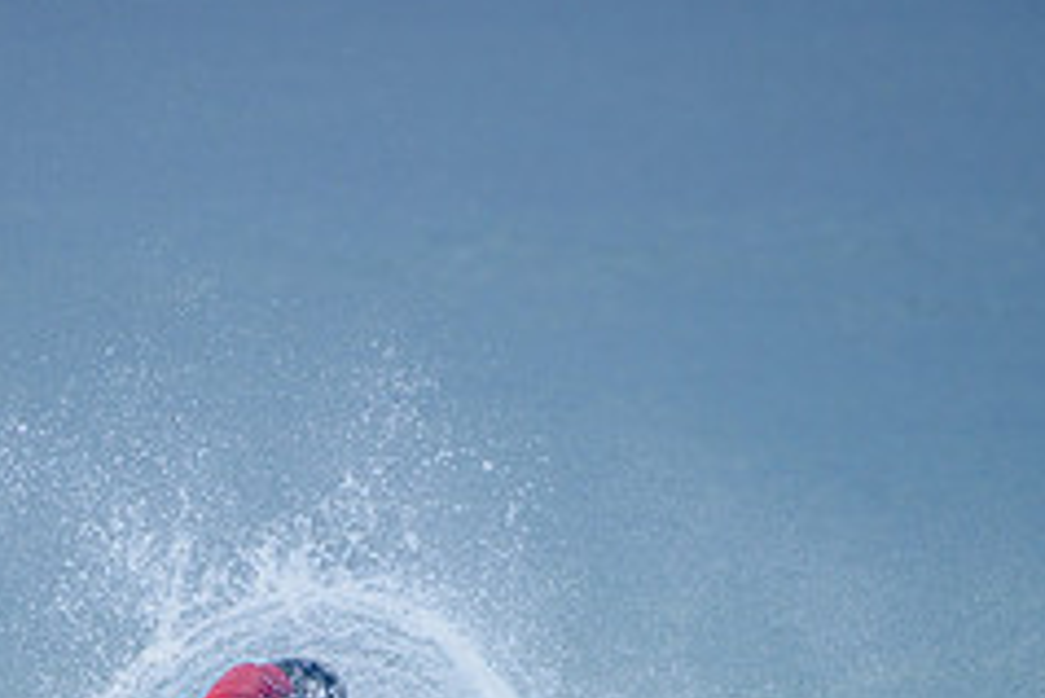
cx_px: 211
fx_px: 35376
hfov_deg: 1.7
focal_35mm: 1218
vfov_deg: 1.1
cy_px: 828
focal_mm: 500
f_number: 5.6
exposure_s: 1/2000
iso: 220
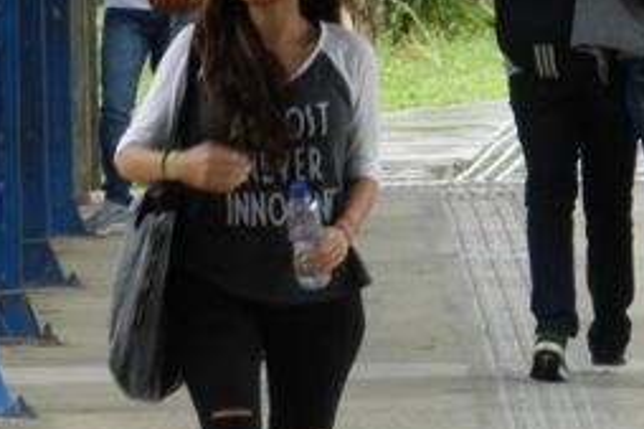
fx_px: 15946
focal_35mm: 892
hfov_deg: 2.3
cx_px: 634
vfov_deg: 1.5
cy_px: -20
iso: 160
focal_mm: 60.5
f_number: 5.5
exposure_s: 1/125
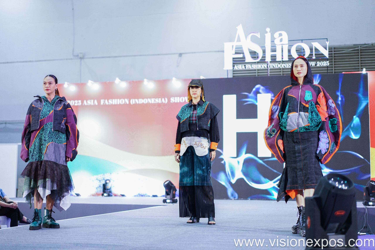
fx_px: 573
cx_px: 188
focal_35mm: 55
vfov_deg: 24.6
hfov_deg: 36.2
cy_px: 125
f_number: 2
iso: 2000
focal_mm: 55
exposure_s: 1/200
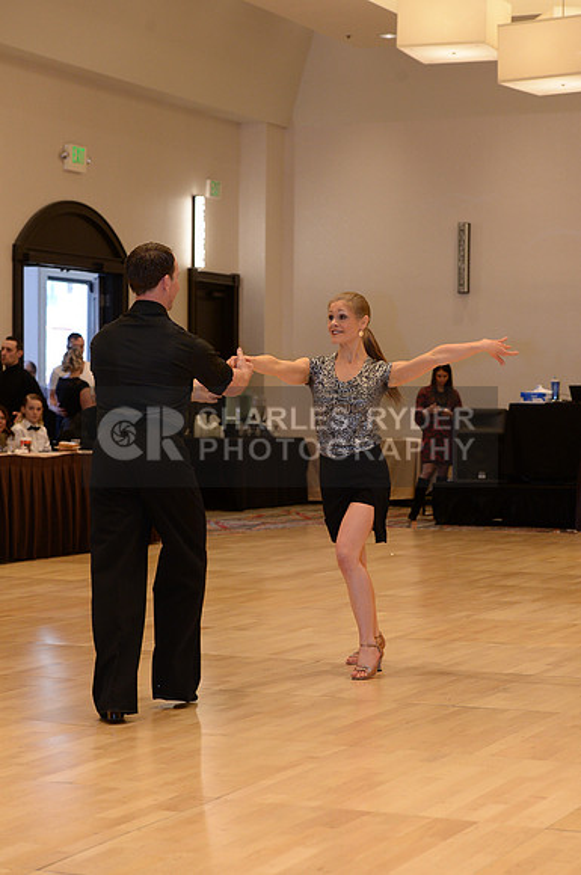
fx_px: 2088
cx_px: 290
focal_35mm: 86
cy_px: 438
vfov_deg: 23.7
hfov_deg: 15.8
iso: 2000
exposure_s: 1/250
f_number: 5
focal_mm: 86
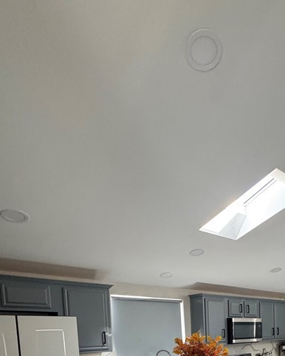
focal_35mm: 29
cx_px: 238
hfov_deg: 46.6
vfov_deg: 49.0
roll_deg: +1.6
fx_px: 306
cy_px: 360
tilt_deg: -5.8
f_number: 2.2
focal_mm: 2.22
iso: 250
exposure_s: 1/99
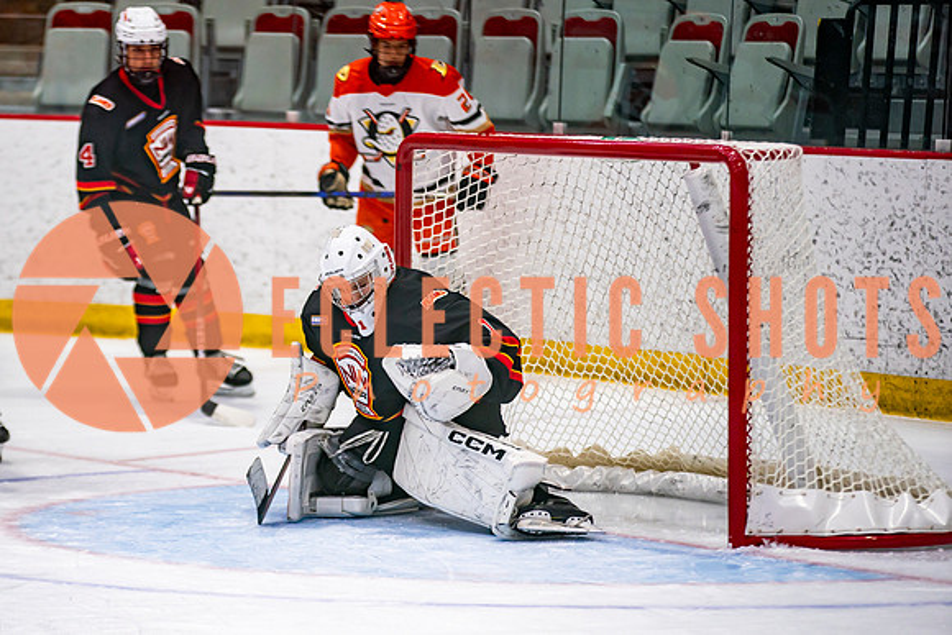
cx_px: 311
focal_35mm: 222
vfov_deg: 6.2
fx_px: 5878
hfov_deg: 9.3
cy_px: 419
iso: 800
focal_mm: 165
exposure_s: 1/640
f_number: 2.8
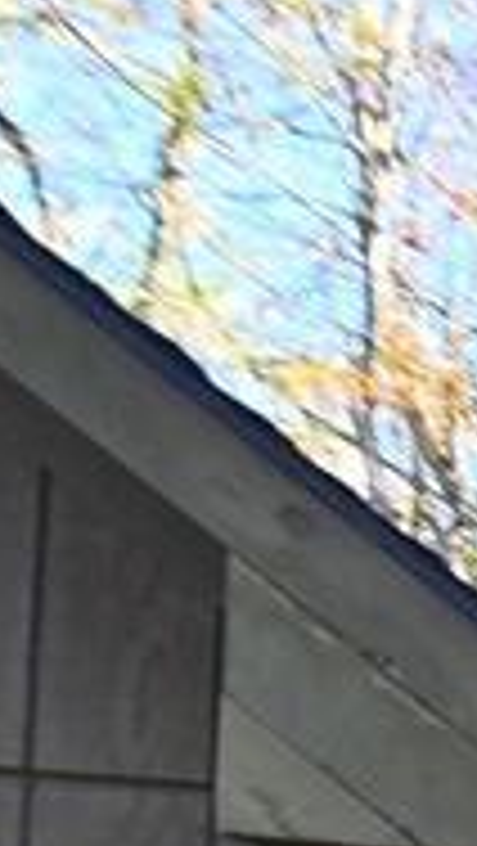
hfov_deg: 3.5
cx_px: 4122
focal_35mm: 182
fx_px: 4085
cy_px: 1886
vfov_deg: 10.5
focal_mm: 16
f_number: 4
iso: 250
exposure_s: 1/250
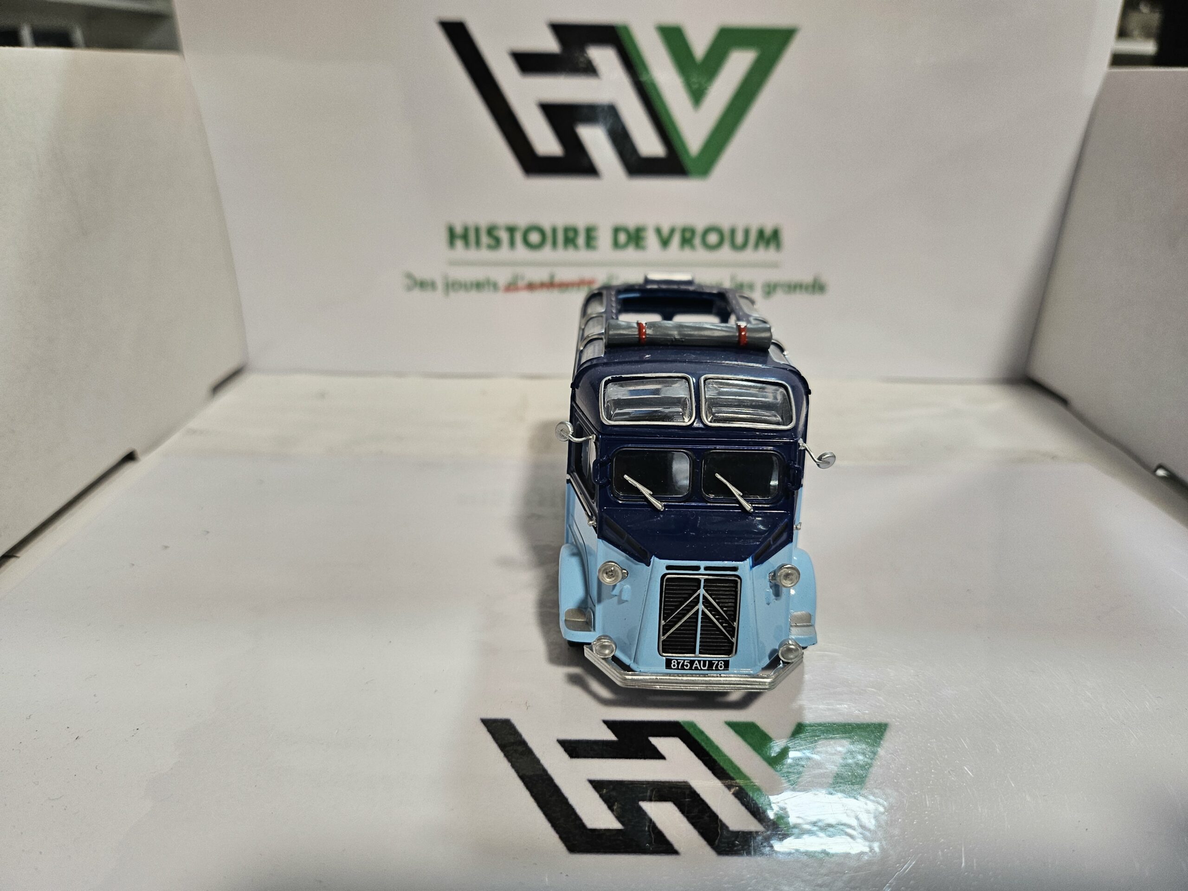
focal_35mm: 24
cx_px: 594
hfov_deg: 71.6
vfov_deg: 56.8
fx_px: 824
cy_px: 446
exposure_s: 1/100
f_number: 1.8
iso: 125
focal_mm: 5
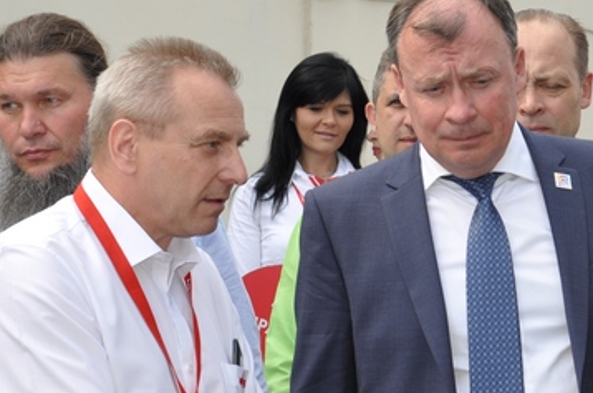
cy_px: 246
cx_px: 482
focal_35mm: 161
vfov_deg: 8.5
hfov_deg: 12.7
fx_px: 2646
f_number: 9
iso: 200
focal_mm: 48
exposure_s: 1/160
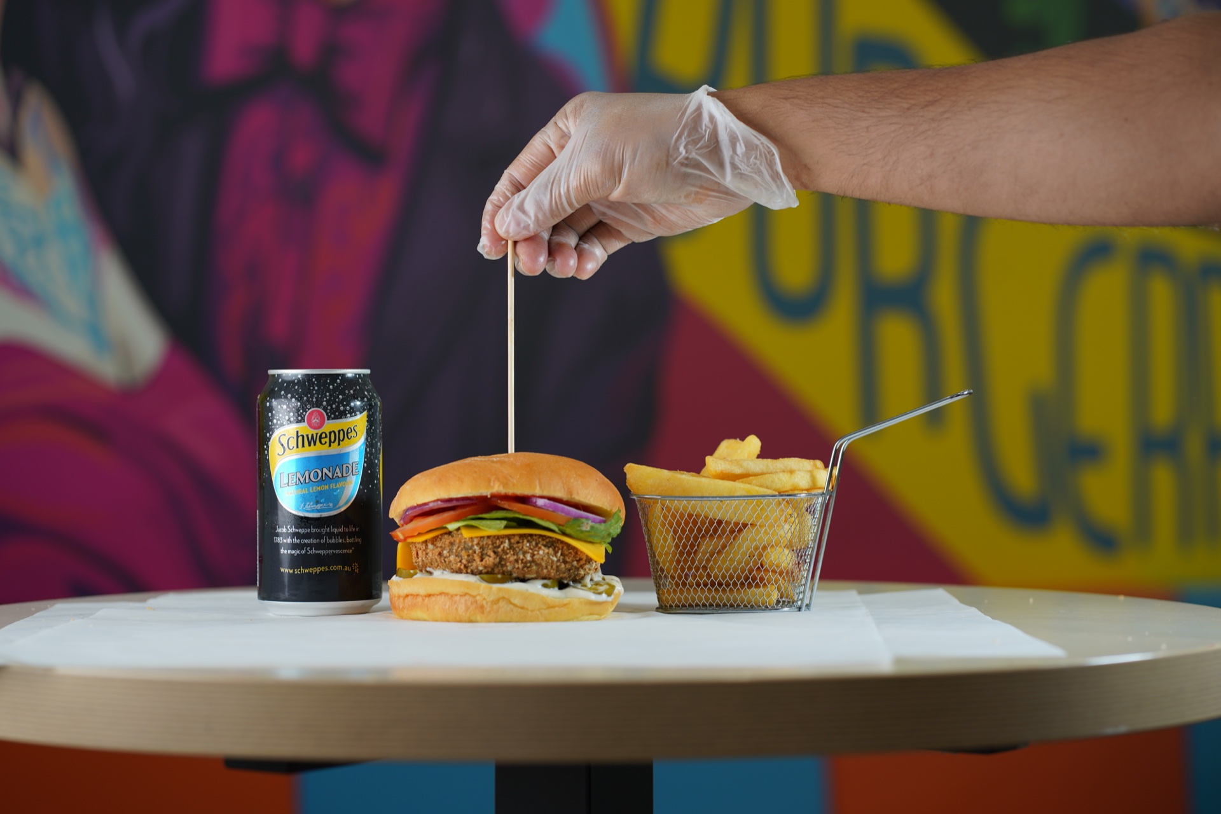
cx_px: 610
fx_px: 2883
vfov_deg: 16.1
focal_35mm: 85
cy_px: 407
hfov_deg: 23.9
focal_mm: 85
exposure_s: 1/100
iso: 160
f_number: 4
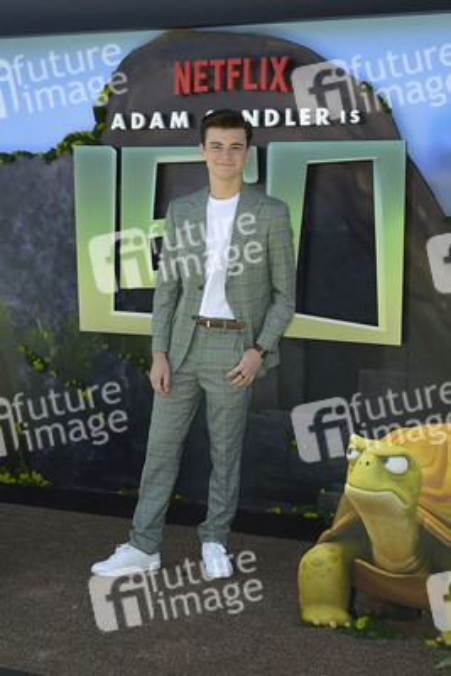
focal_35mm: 35
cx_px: 226
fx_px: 657
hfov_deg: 37.9
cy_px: 338
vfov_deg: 54.4
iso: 125
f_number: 7.1
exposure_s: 1/250
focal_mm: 35
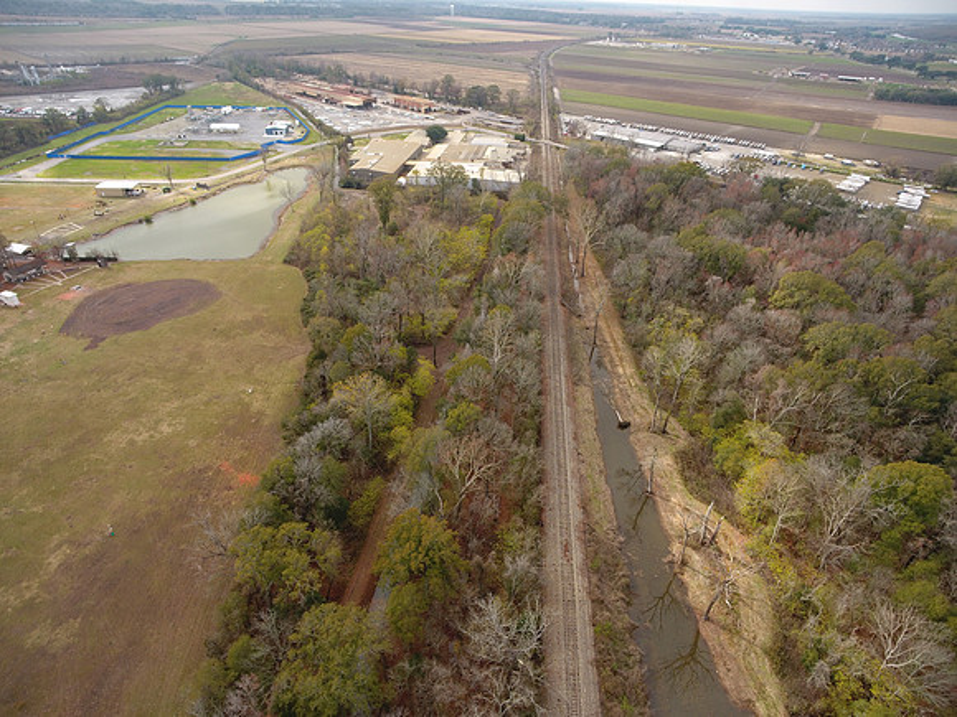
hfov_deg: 81.7
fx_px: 553
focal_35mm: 20
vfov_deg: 66.0
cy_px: 358
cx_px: 478
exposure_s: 1/303
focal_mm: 3.61
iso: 100
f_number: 2.8
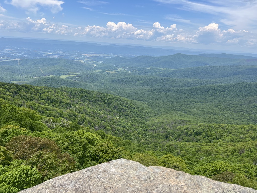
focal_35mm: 26
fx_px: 193
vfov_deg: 53.1
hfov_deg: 67.3
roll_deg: -3.4
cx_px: 128
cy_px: 96
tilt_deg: -15.7
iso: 50
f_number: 1.5
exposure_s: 1/3257
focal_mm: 5.7
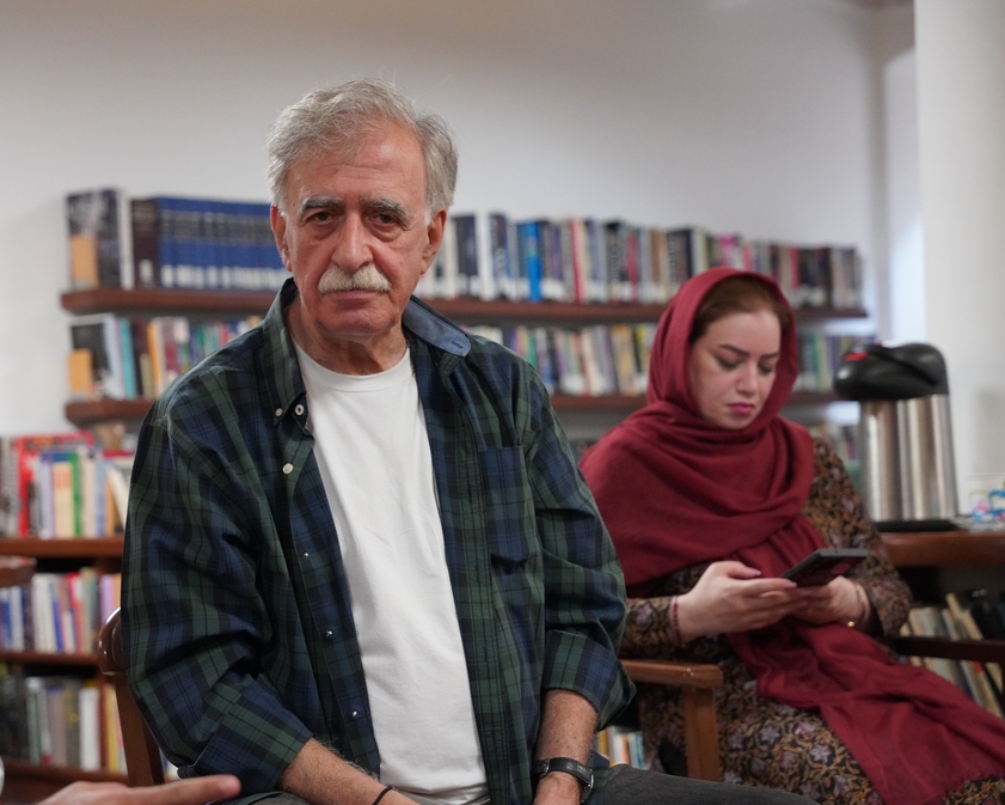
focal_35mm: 80
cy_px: 407
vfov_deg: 19.2
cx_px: 430
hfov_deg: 23.8
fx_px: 2380
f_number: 4
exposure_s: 1/160
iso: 6400
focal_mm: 70
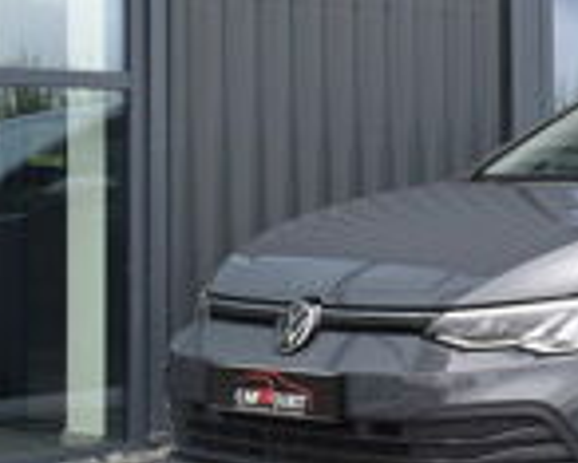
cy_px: 87
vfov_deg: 12.8
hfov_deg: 14.9
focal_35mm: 120
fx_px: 2054
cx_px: 851
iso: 400
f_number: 9
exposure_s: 1/125
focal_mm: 26
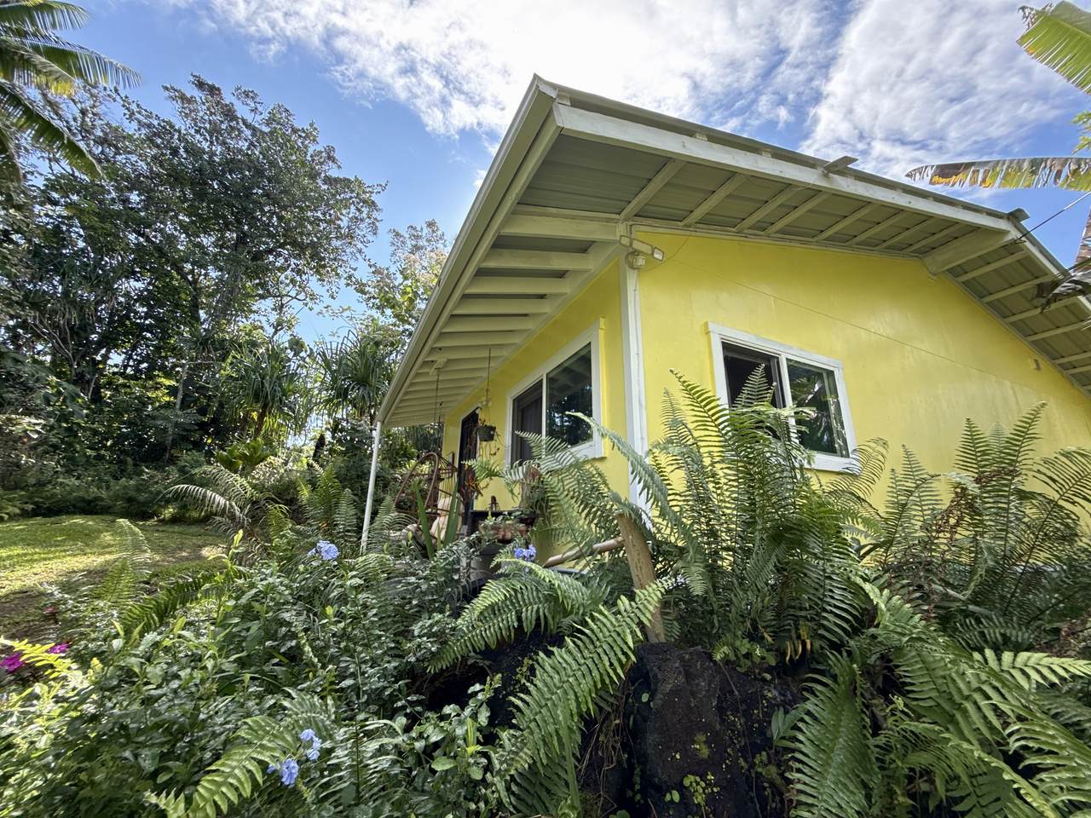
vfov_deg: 85.7
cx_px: 546
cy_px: 409
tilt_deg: +16.5
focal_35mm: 14
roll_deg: -1.3
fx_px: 441
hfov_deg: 102.1
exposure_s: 1/205
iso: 32
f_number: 2.2
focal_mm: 2.22
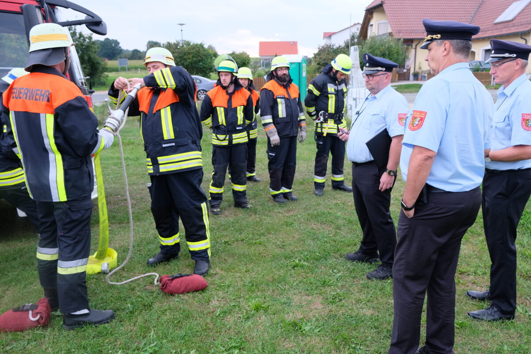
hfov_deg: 60.3
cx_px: 266
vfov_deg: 42.3
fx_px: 457
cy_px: 177
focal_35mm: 31
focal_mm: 20.5
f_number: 4
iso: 400
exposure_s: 1/150
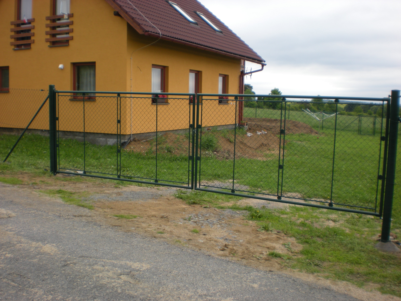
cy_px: 150
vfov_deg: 37.7
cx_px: 200
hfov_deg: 49.0
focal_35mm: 38
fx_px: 440
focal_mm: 6.3
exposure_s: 1/150
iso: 64
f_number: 4.6
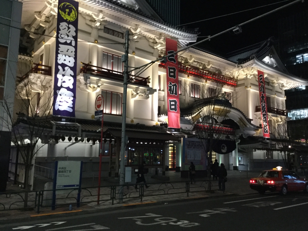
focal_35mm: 31
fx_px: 276
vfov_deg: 45.4
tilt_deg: +11.0
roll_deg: -0.2
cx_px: 154
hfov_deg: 58.4
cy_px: 116
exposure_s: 1/30
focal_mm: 3.3
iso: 200
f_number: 2.4
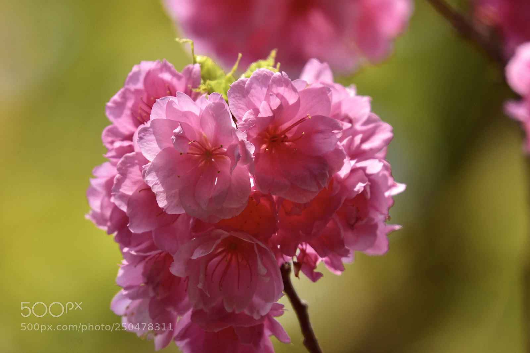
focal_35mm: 600
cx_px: 265
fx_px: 8831
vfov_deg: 2.3
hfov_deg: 3.4
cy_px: 176
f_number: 6.3
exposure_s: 1/250
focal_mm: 400
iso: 100
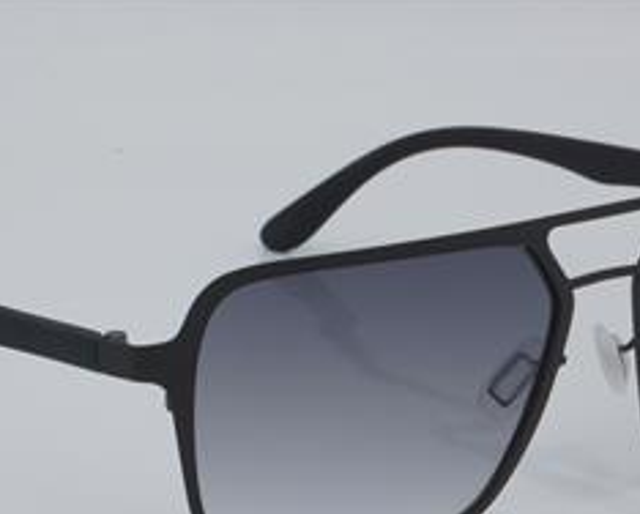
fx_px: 2277
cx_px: 320
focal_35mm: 120
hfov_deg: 16.0
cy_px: 355
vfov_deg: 12.9
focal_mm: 50
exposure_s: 1/4
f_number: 32
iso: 100
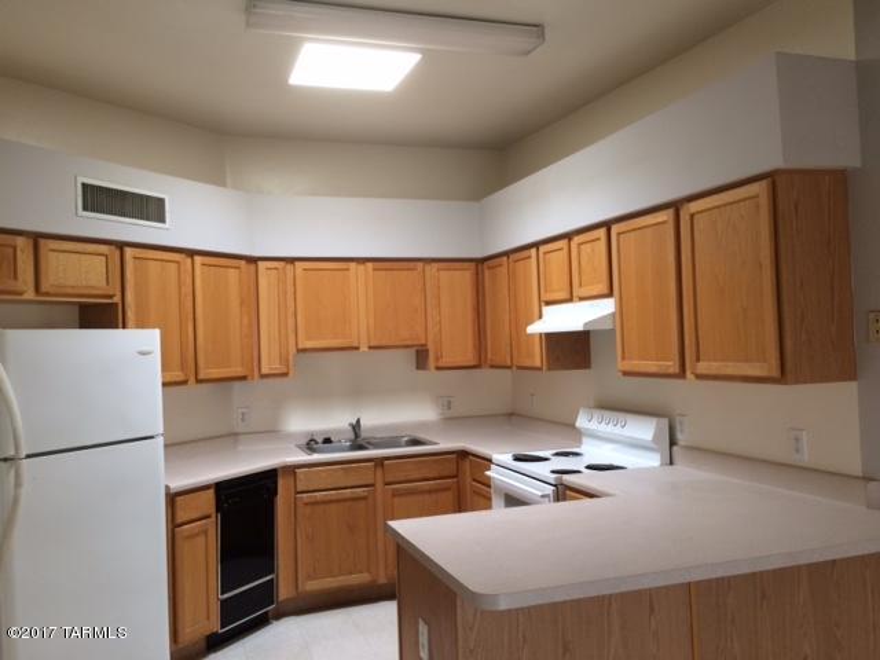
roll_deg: +2.7
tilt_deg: -0.3
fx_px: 737
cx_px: 440
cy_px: 330
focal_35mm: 29
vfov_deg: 48.2
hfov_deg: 61.7
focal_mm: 4.15
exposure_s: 1/30
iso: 64
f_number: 2.2
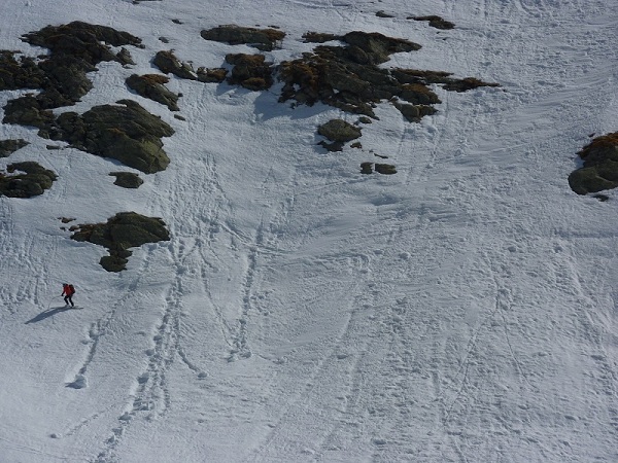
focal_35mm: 147
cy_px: 232
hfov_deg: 13.4
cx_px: 309
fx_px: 2624
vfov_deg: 10.1
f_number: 6.3
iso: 80
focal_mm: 24.1
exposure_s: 1/1300
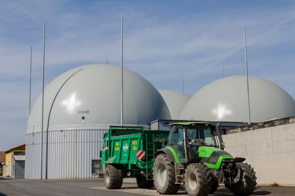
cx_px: 148
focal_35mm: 52
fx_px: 429
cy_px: 98
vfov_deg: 25.6
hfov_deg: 37.9
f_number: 10
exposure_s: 1/250
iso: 100
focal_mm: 35
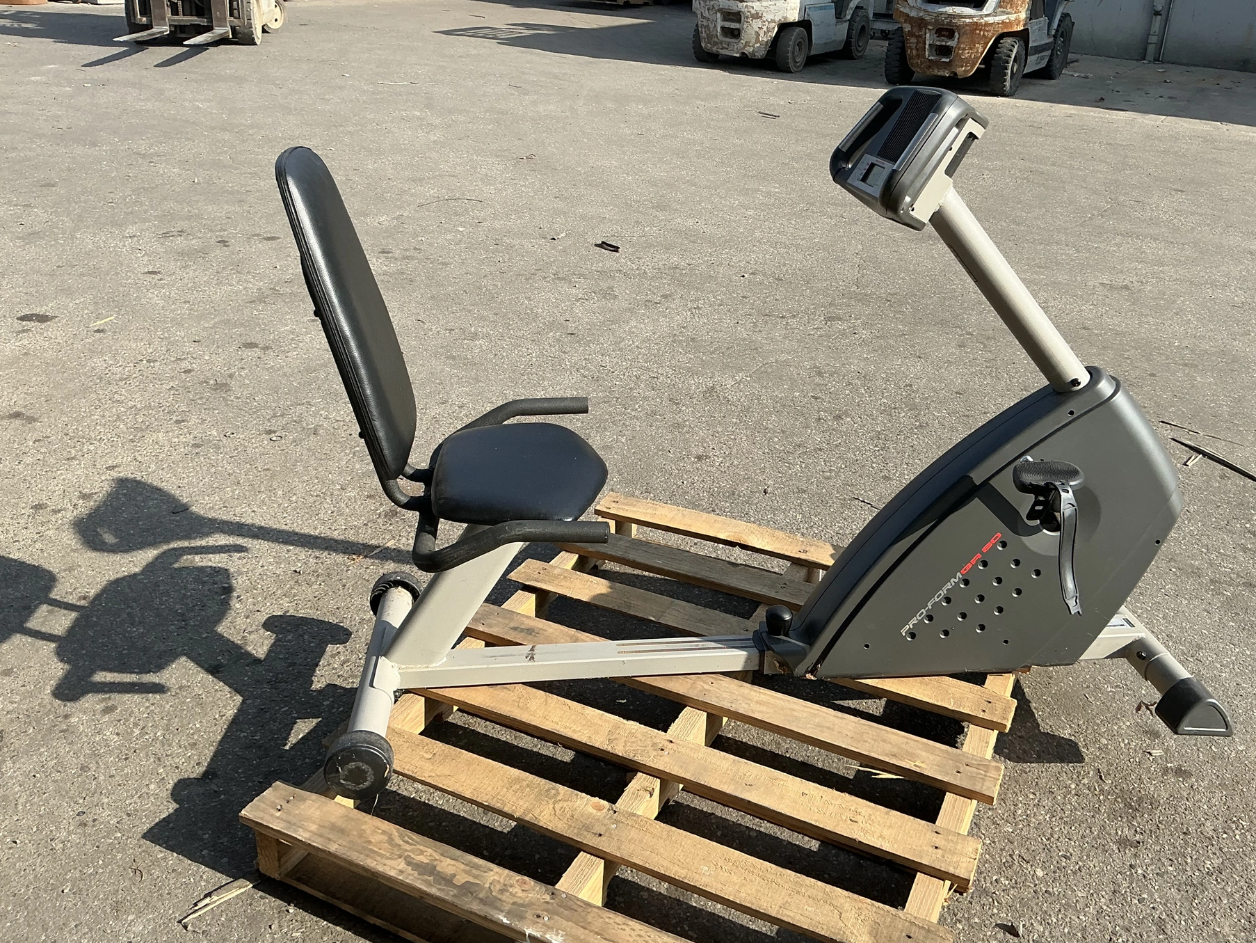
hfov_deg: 58.3
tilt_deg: -20.6
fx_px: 1125
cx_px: 678
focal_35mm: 31
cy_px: 423
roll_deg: -2.8
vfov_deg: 45.4
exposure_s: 1/997
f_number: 1.8
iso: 25
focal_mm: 3
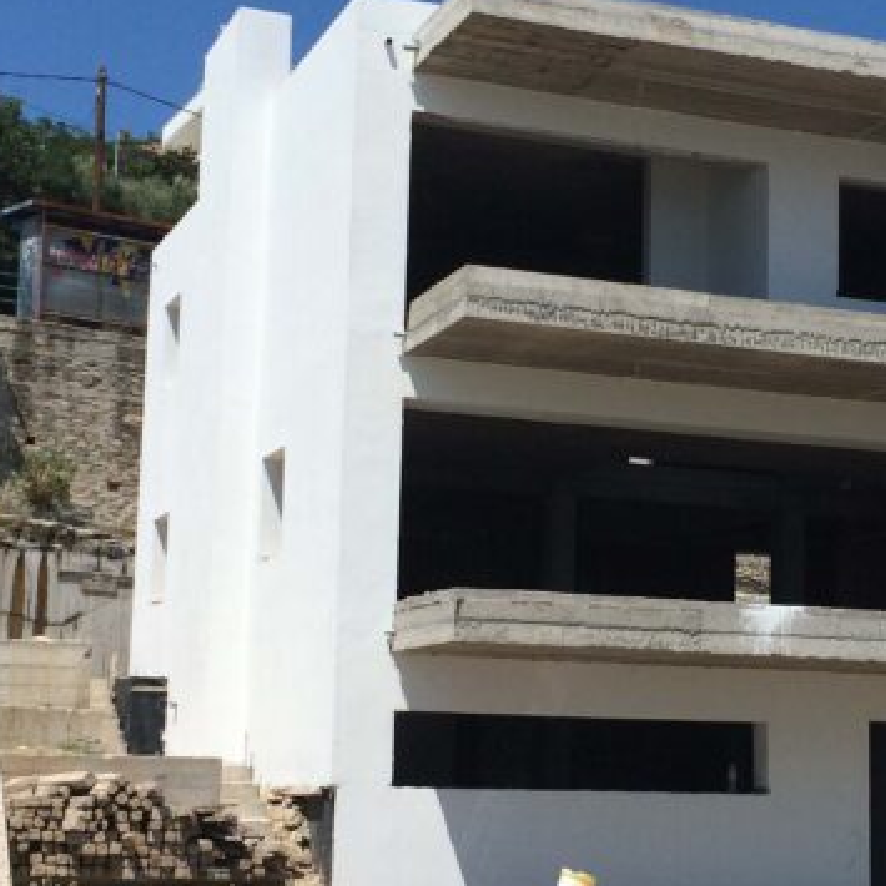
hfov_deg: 23.2
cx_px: 651
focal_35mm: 74
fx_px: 2143
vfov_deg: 23.4
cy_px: 449
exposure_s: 1/3731
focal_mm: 4.15
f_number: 2.2
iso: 32
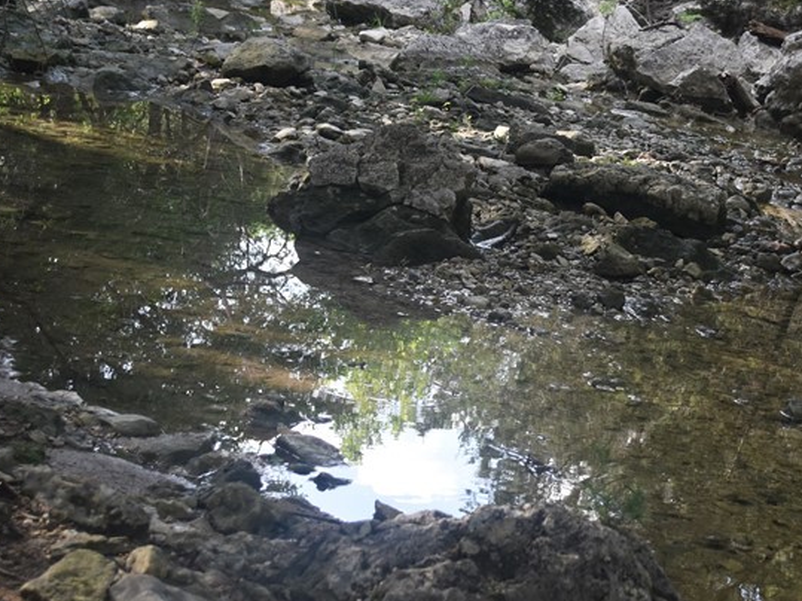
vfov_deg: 15.9
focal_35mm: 93
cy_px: 235
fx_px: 2154
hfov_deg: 20.9
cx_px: 598
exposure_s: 1/250
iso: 400
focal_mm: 32
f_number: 4.8
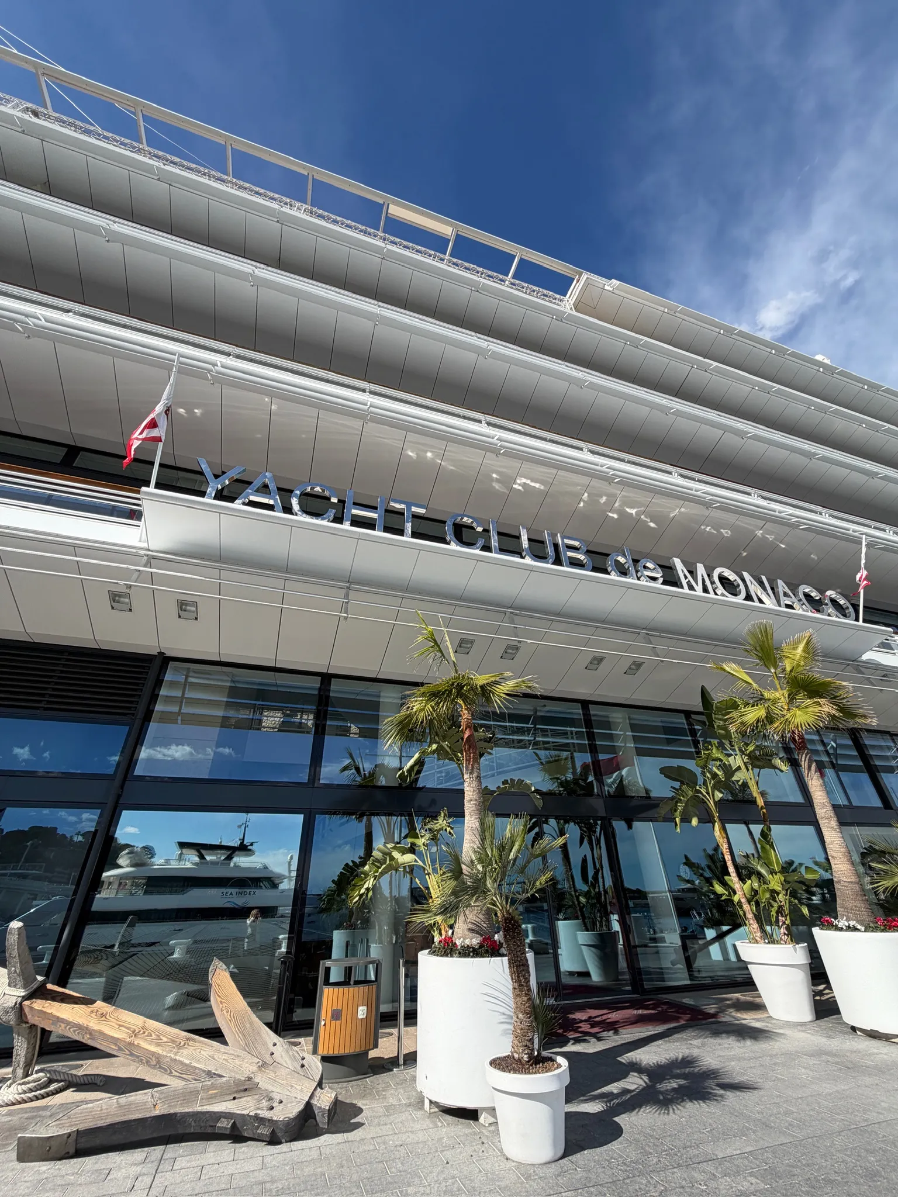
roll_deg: +0.6
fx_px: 484
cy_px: 598
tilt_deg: +31.9
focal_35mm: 14
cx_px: 449
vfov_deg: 102.1
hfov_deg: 85.7
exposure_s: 1/820
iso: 25
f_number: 2.2
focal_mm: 2.22
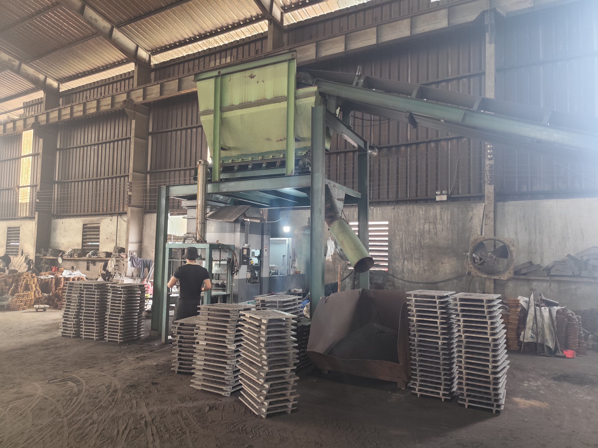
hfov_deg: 73.9
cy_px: 224
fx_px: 397
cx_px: 299
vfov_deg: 58.9
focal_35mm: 23
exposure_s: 1/50
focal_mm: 6.14
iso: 500
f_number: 1.65
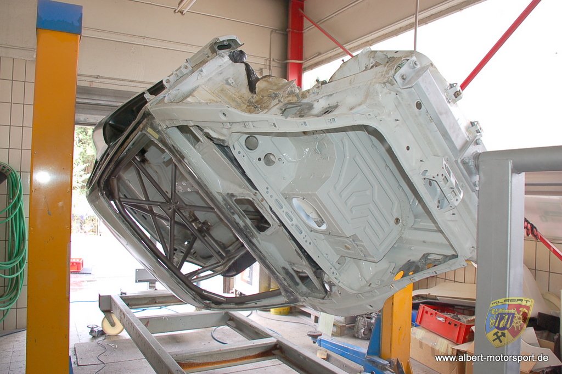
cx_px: 281
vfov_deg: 43.5
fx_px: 468
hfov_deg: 62.0
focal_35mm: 30
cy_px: 187
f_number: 3.5
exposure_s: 1/60
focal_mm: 20
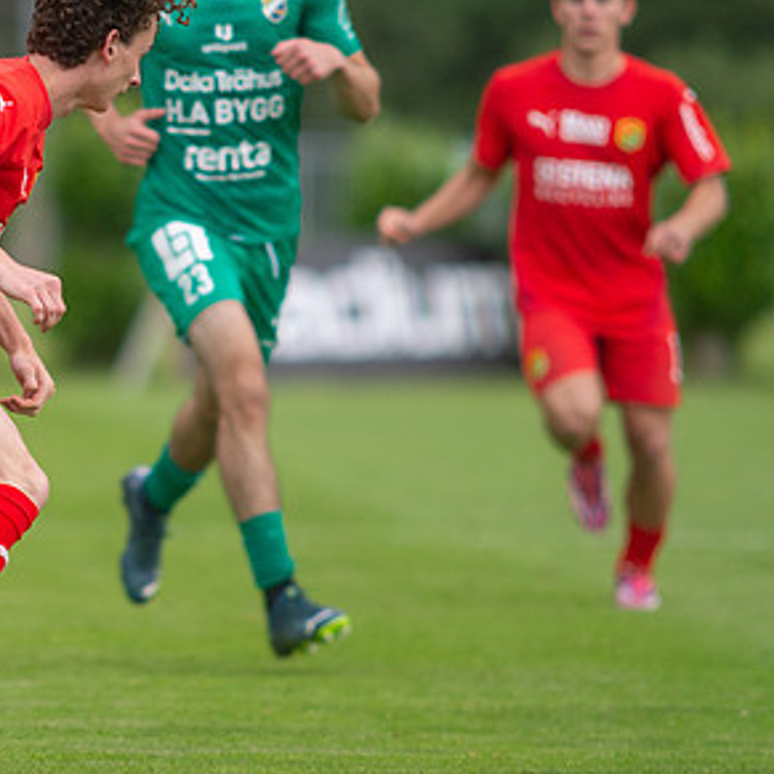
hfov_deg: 2.3
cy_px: 330
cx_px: 8
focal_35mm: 767
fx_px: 19403
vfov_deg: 2.3
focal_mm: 420
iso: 1000
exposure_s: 1/1250
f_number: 4
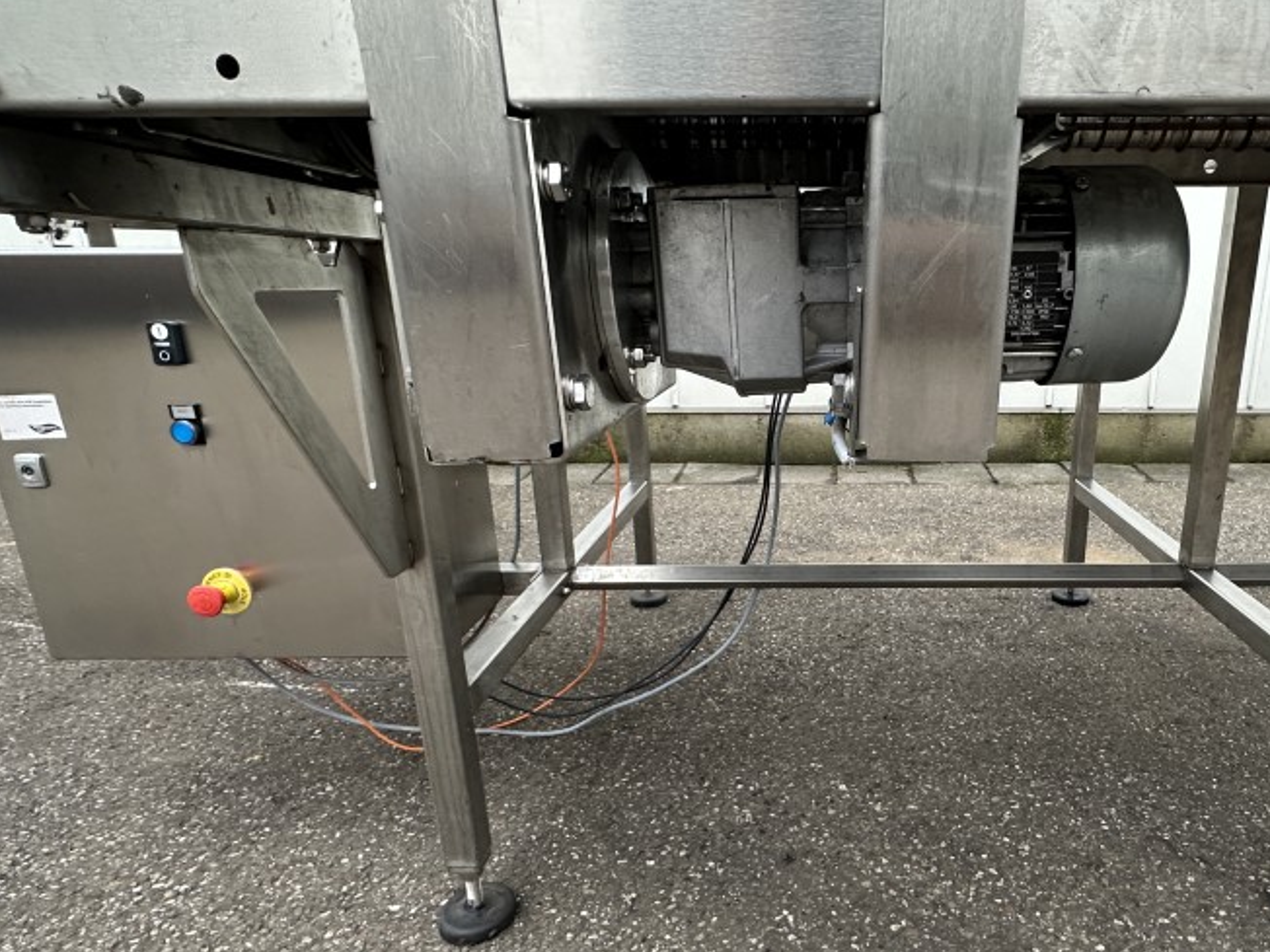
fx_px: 807
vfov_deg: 61.0
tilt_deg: -17.1
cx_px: 826
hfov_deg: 74.5
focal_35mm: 22
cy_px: 520
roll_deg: +1.2
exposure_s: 1/99
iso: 200
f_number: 2.2
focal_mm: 2.22
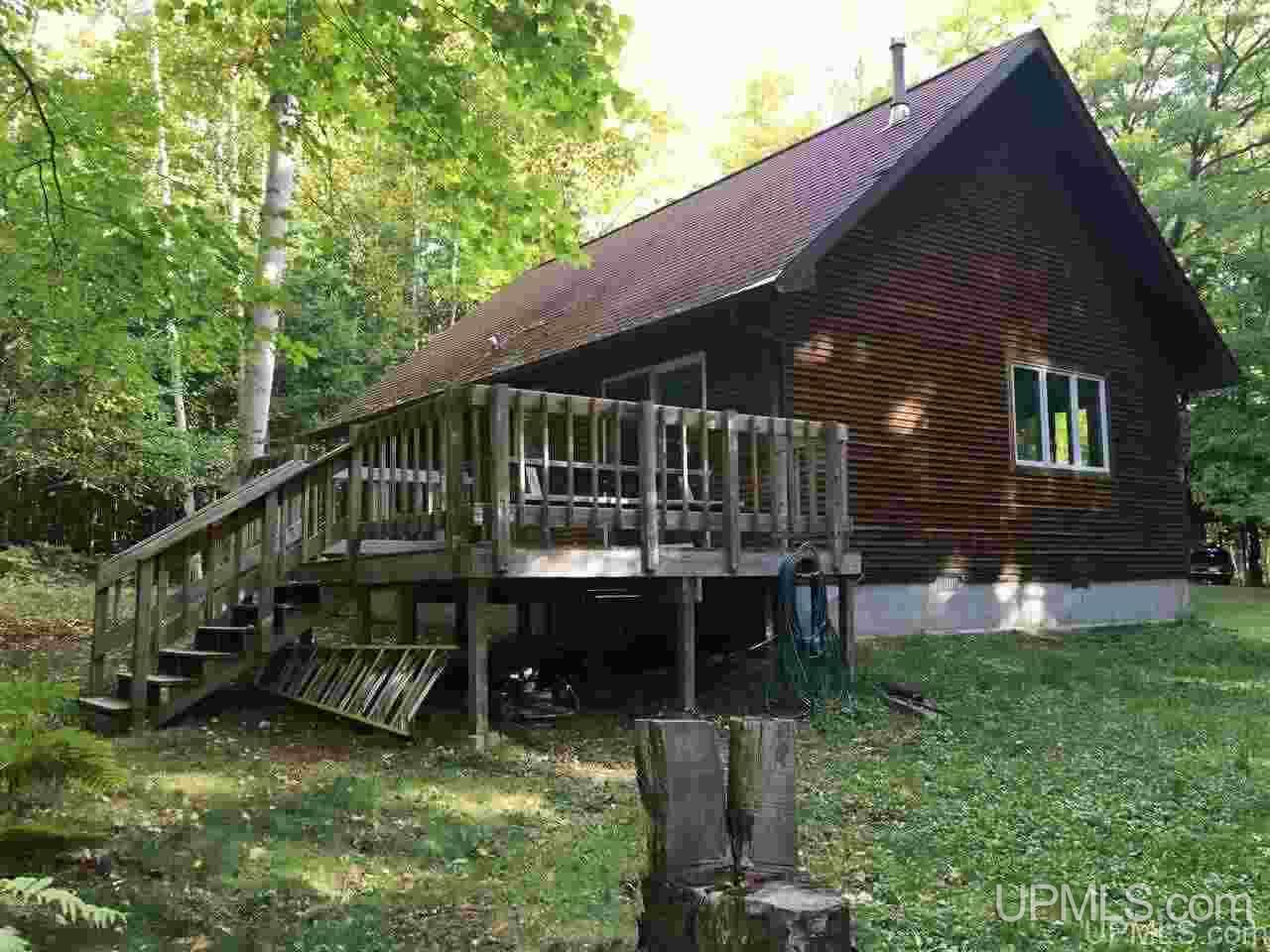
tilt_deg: +8.0
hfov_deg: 61.7
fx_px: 1064
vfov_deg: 48.2
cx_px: 635
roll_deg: +2.0
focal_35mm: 29
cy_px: 476
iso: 25
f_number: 2.2
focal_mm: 4.15
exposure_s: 1/40
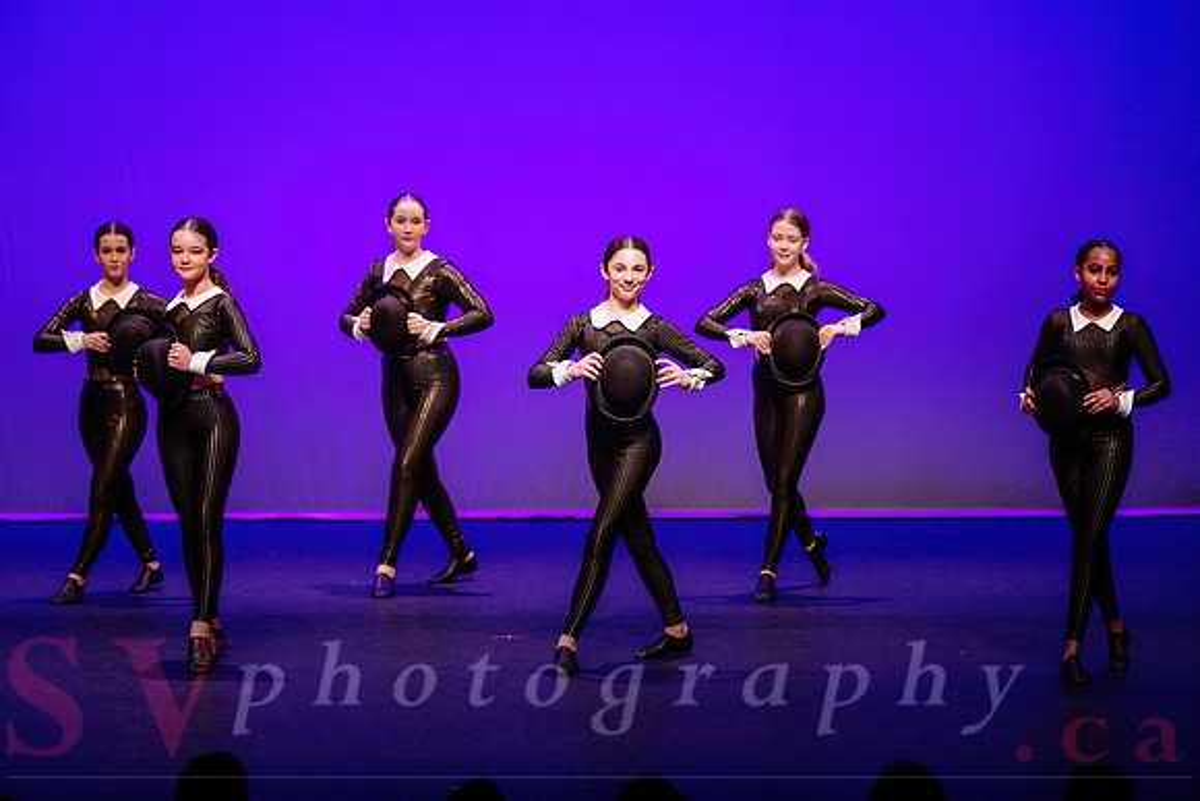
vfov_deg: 9.6
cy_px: 360
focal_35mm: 143
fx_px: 4769
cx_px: 540
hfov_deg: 14.3
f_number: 3.5
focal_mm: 130
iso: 1250
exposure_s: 1/320
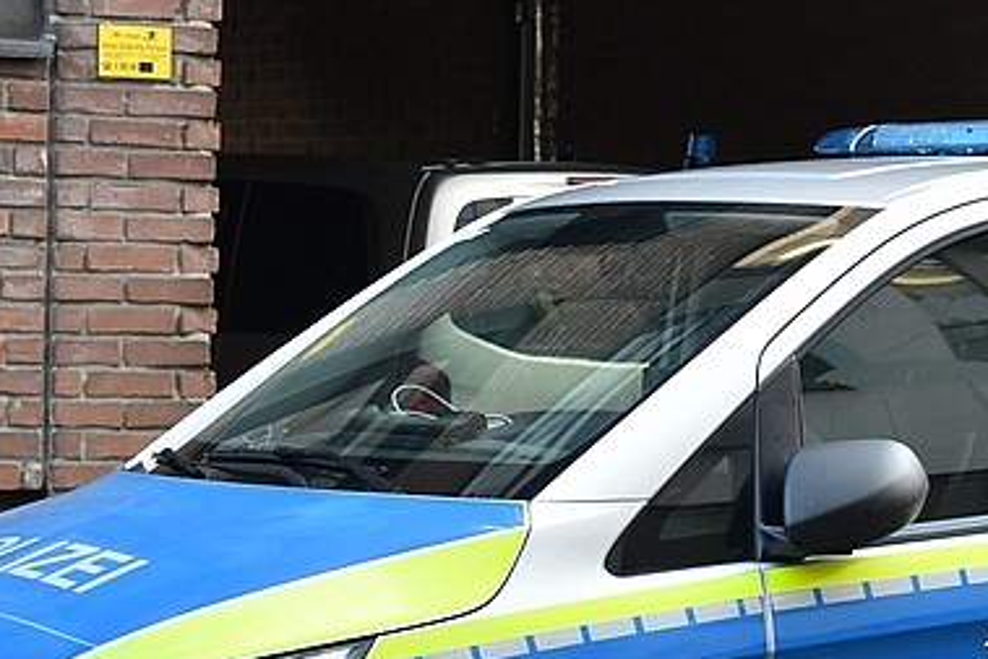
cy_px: 589
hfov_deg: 15.3
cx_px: 873
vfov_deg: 10.3
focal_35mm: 133
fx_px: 3651
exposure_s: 1/60
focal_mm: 56
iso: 640
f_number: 4.2
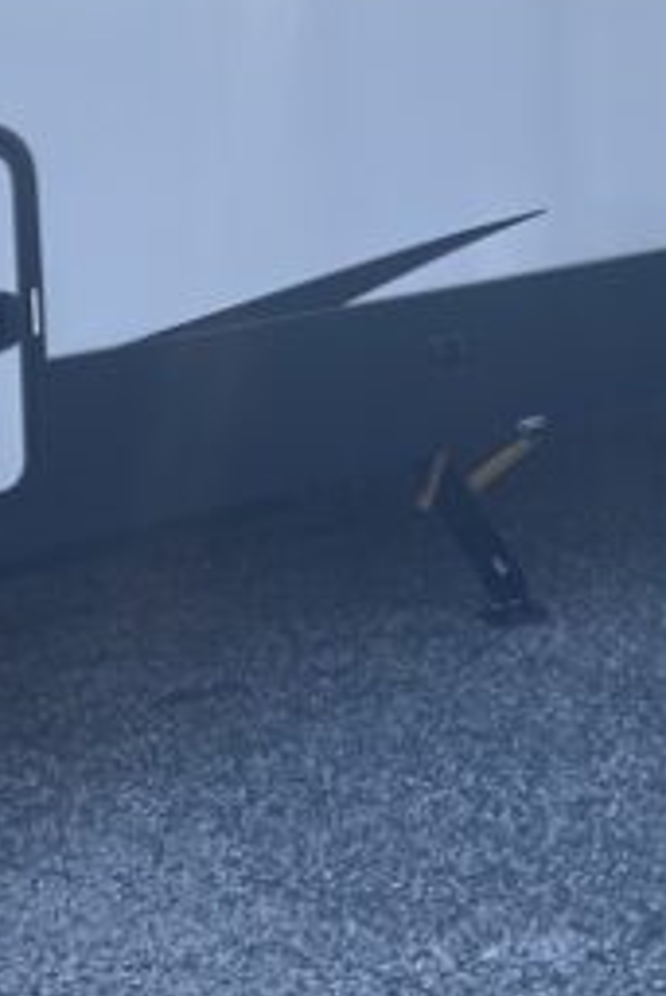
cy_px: 132
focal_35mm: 81
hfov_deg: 16.4
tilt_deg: -4.2
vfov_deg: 24.4
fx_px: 2245
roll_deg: +2.9
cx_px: 709
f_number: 1.6
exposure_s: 1/1825
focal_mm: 4.2
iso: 32
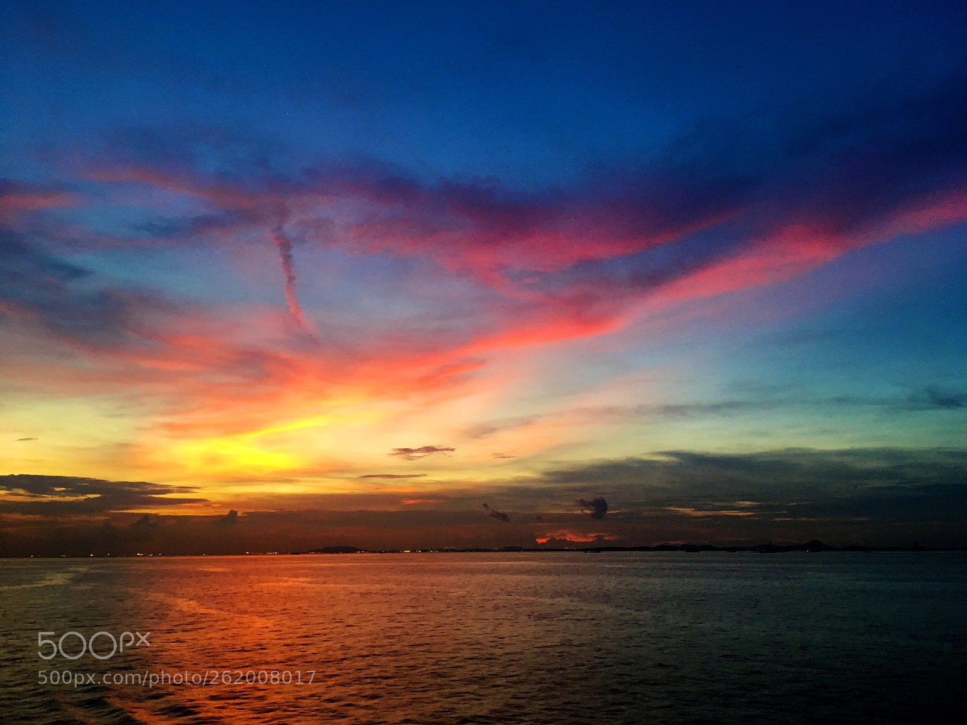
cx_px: 484
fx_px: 810
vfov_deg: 48.2
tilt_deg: +12.6
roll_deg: +0.3
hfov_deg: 61.7
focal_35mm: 29
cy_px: 362
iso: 25
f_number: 2.2
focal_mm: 4.15
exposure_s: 1/8
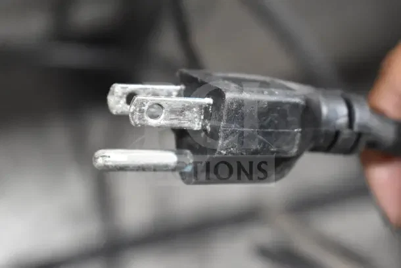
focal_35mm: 82
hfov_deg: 24.6
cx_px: 200
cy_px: 134
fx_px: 919
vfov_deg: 16.6
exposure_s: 1/125
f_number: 5.6
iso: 6400
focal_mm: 55
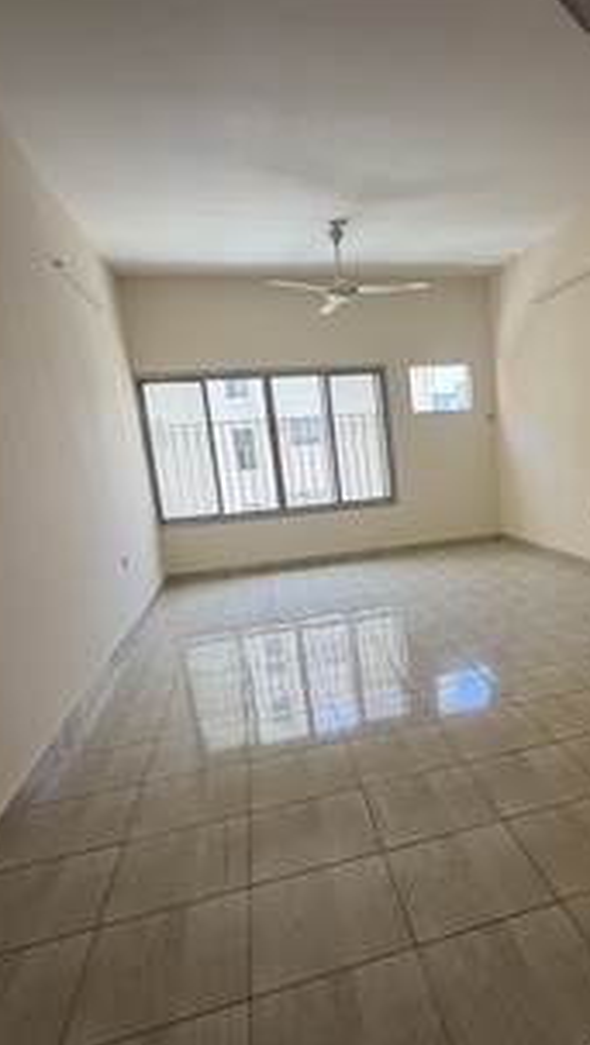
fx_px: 638
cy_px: 564
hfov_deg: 47.3
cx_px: 461
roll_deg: +4.7
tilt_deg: -12.1
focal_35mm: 23
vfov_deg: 78.5
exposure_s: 1/121
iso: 80
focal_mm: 2.22
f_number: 2.2
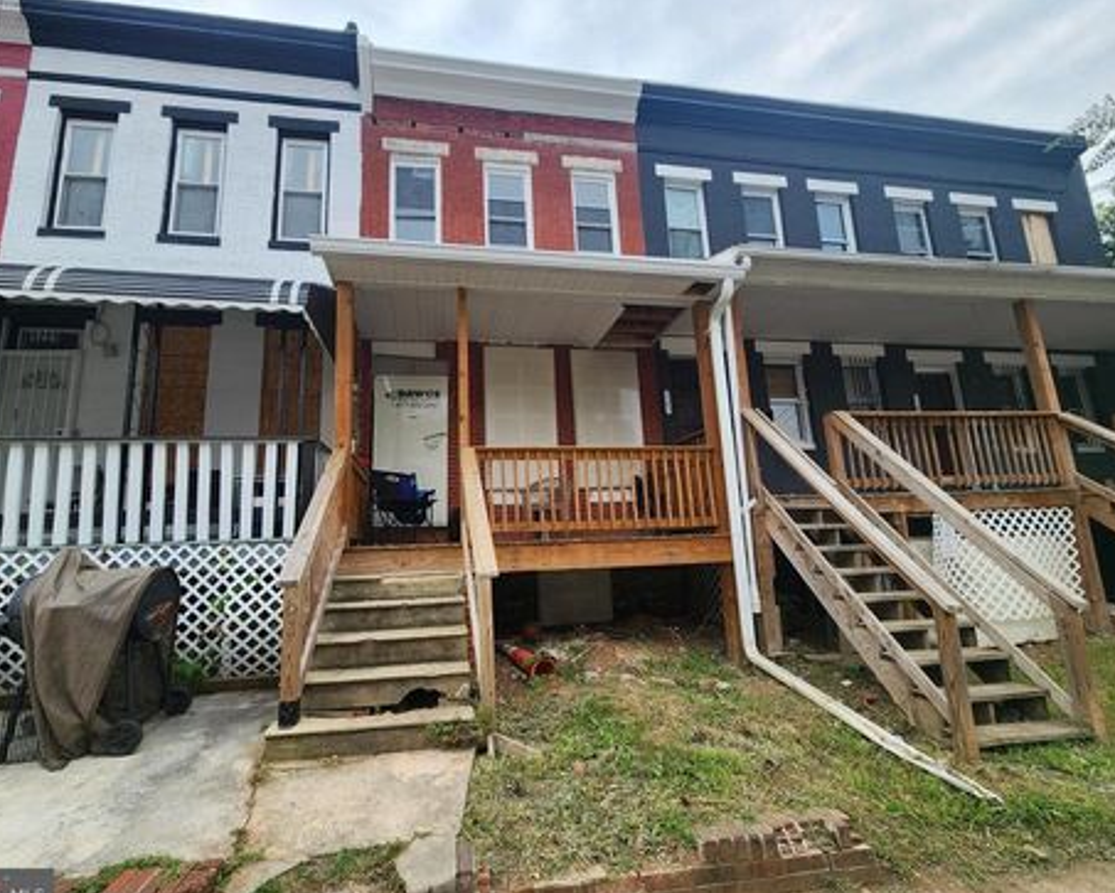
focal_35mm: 14
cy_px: 456
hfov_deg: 100.5
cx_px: 519
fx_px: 462
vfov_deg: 88.0
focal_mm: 2.2
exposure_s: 1/415
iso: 50
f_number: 2.2
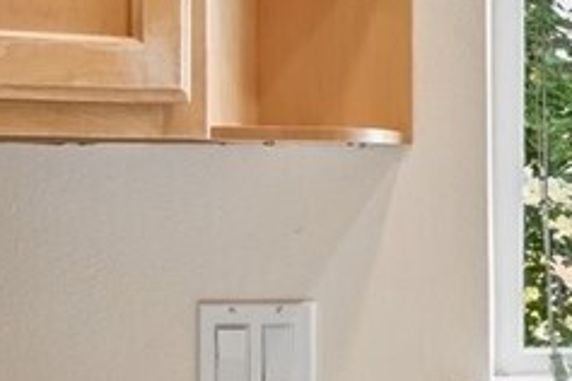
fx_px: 2272
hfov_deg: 13.0
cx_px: 1034
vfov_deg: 9.6
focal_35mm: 143
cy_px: 153
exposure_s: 1/80
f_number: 8
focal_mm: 20
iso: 400
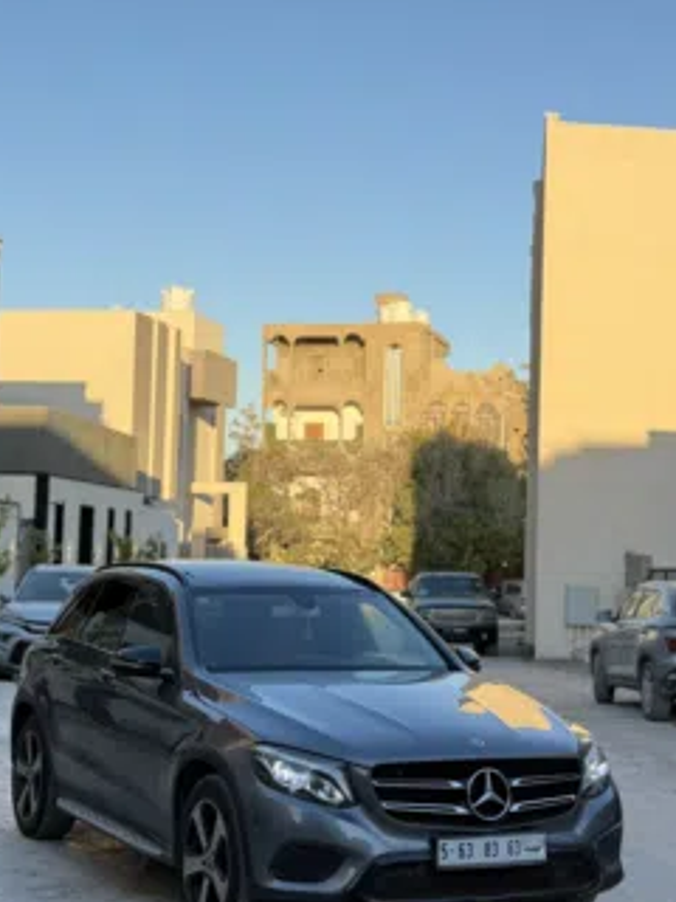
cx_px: 335
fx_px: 1562
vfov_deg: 32.2
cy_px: 437
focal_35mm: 60
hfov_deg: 24.4
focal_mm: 6.76
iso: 80
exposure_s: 1/475
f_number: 1.78
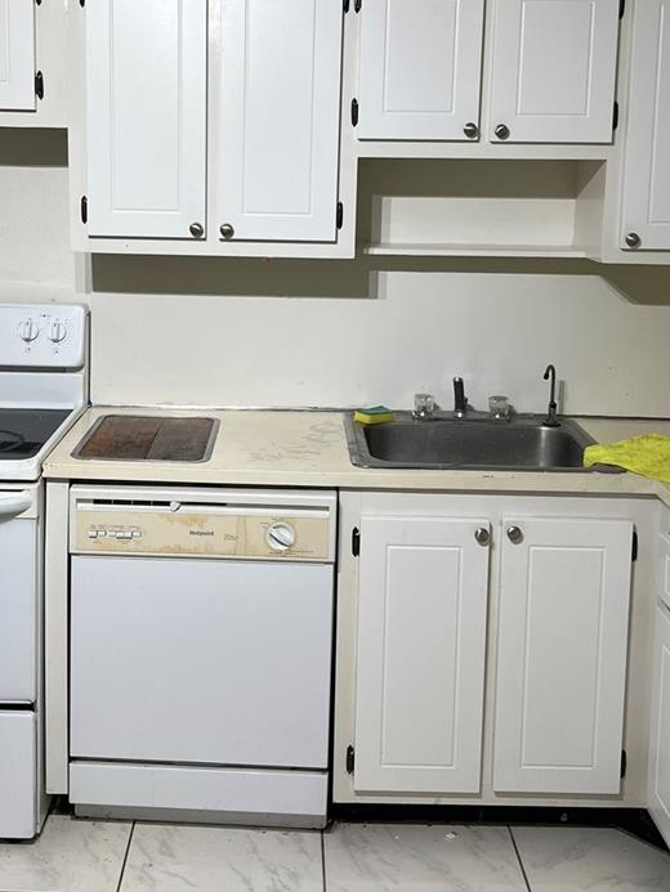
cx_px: 281
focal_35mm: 45
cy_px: 296
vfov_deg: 41.5
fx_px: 1161
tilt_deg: -7.6
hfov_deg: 32.1
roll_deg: -1.2
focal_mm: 5.7
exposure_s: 1/120
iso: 80
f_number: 1.5
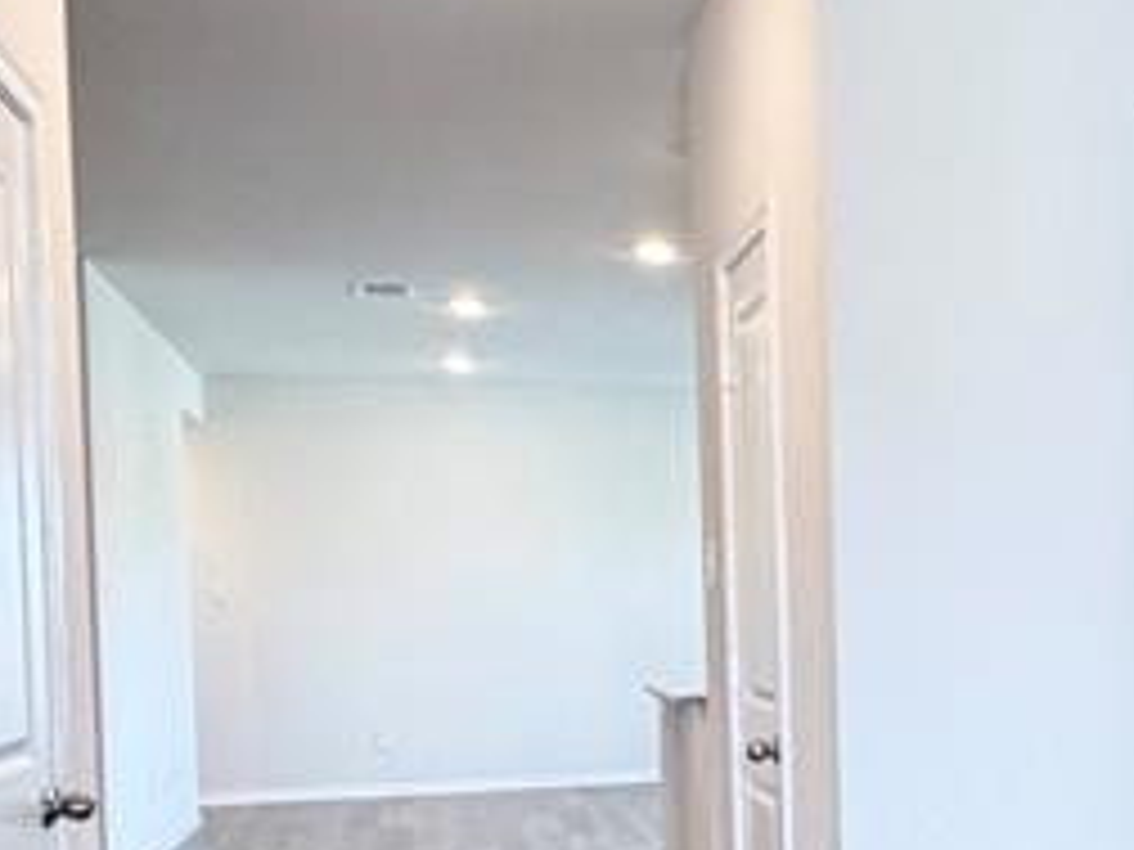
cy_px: 661
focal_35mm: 57
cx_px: 1242
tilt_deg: -3.5
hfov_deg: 30.3
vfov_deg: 25.3
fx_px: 1867
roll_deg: +1.7
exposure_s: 1/60
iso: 250
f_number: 2.2
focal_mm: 2.22
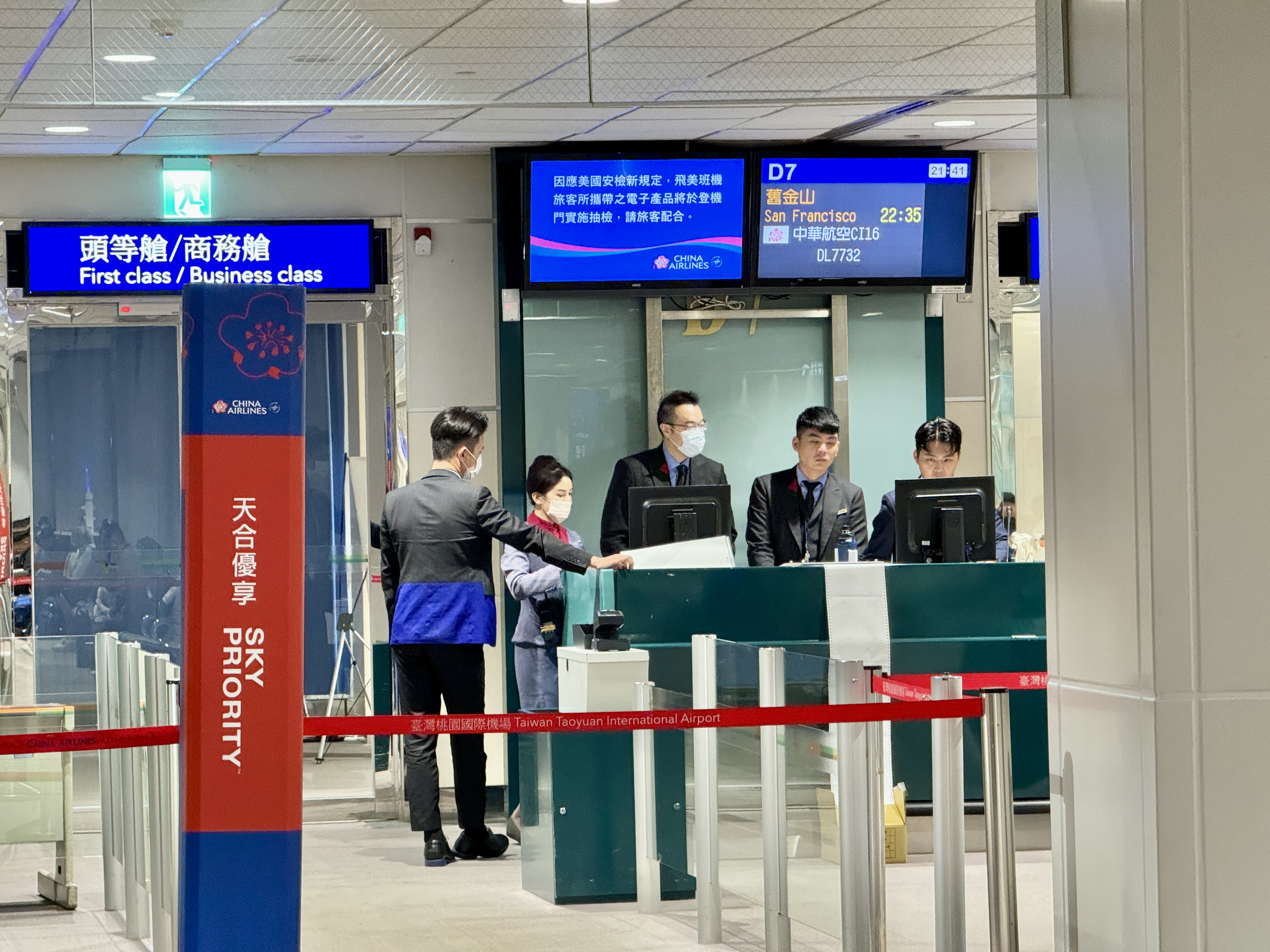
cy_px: 476
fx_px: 4403
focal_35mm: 120
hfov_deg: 16.4
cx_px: 635
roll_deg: +0.7
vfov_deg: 12.3
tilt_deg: -0.7
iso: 640
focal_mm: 15.66
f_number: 2.8
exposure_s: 1/60
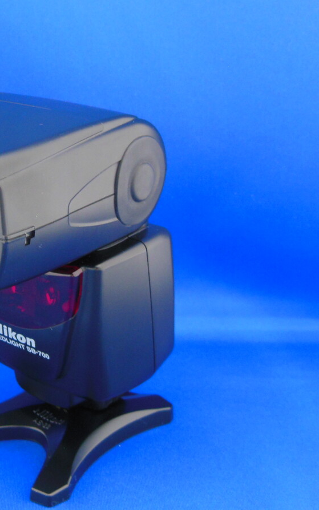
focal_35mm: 64
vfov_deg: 32.0
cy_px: 256
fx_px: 890
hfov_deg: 19.9
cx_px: 22
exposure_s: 1/8
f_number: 4.4
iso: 400
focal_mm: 8
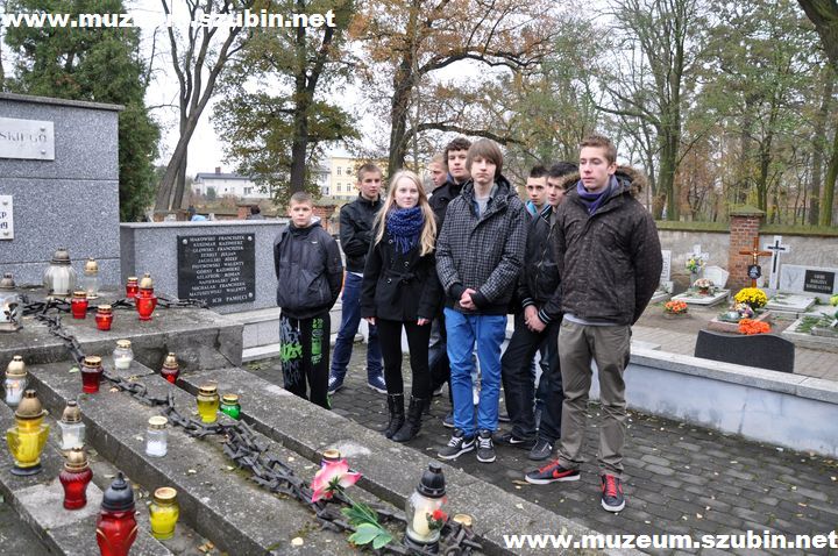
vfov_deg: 47.8
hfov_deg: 67.5
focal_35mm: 27
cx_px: 419
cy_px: 278
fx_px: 628
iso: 400
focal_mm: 18
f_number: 5.6
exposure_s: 1/125
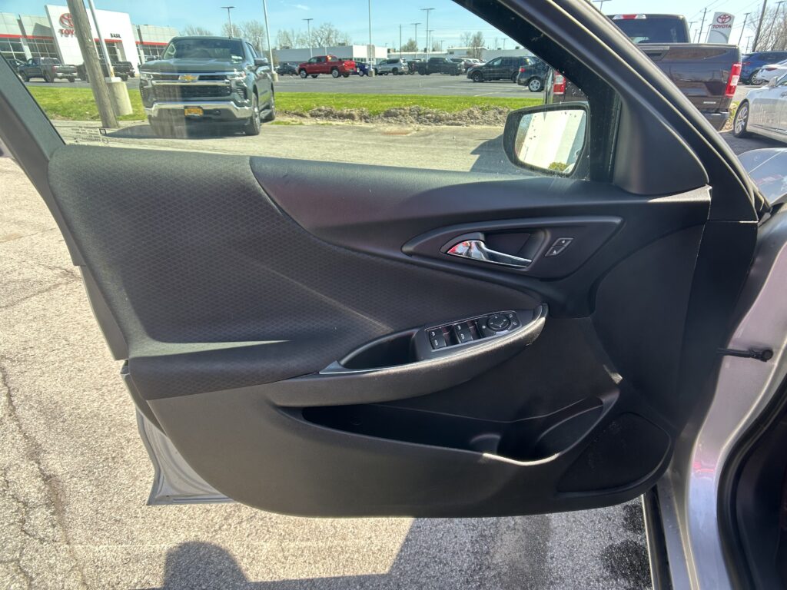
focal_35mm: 26
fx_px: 591
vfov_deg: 53.1
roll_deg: +0.6
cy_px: 295
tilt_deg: -26.8
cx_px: 394
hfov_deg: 67.3
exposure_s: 1/464
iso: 50
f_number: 1.5
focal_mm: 5.7
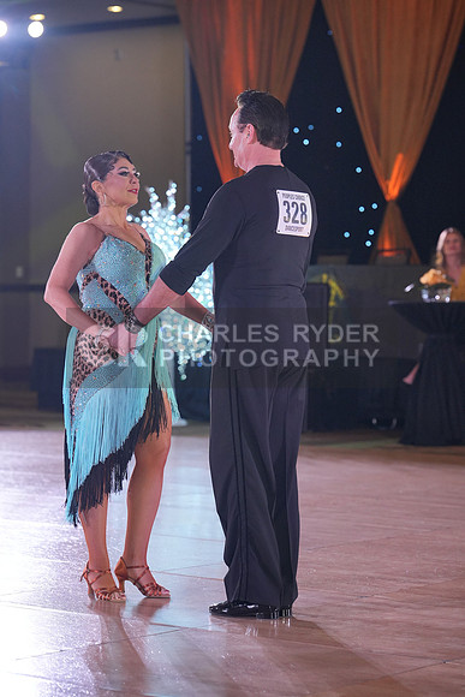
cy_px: 348
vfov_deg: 19.6
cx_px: 232
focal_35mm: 104
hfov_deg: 13.2
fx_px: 2014
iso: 1600
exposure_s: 1/400
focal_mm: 104
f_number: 4
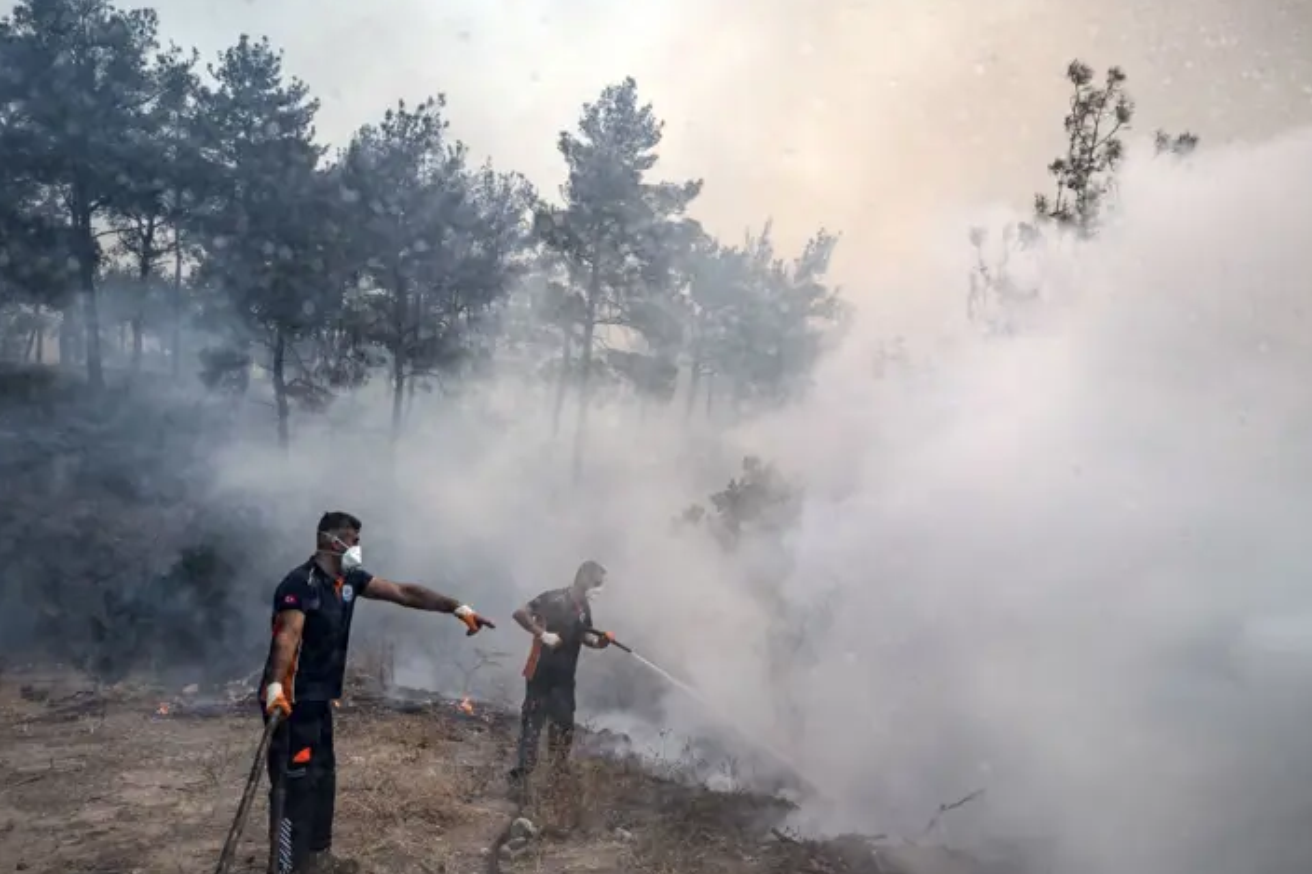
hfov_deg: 61.9
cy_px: 492
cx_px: 630
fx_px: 1093
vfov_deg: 43.5
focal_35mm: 30
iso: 100
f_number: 2.8
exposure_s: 1/4000
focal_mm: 24
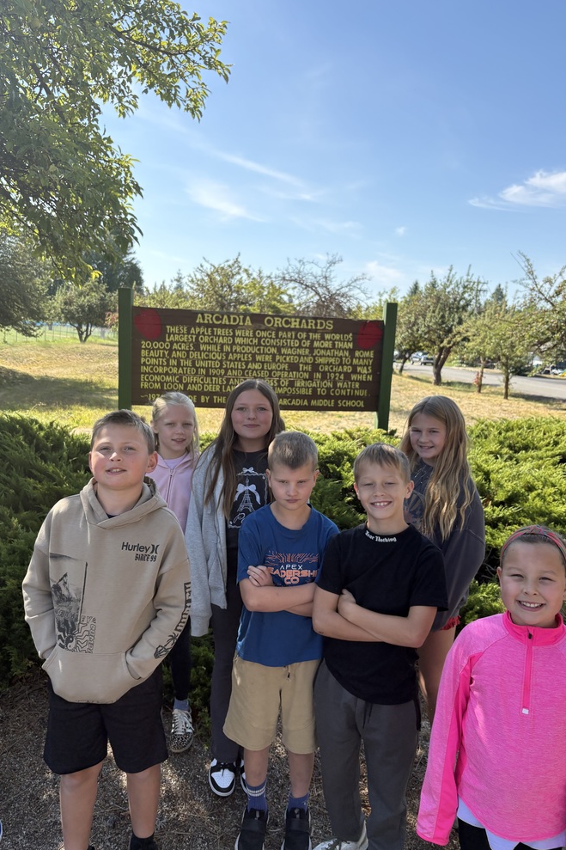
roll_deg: -2.7
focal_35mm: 28
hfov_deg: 46.4
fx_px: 661
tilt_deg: -7.9
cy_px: 428
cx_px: 290
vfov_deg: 65.5
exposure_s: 1/1799
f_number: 1.6
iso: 64
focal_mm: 5.96
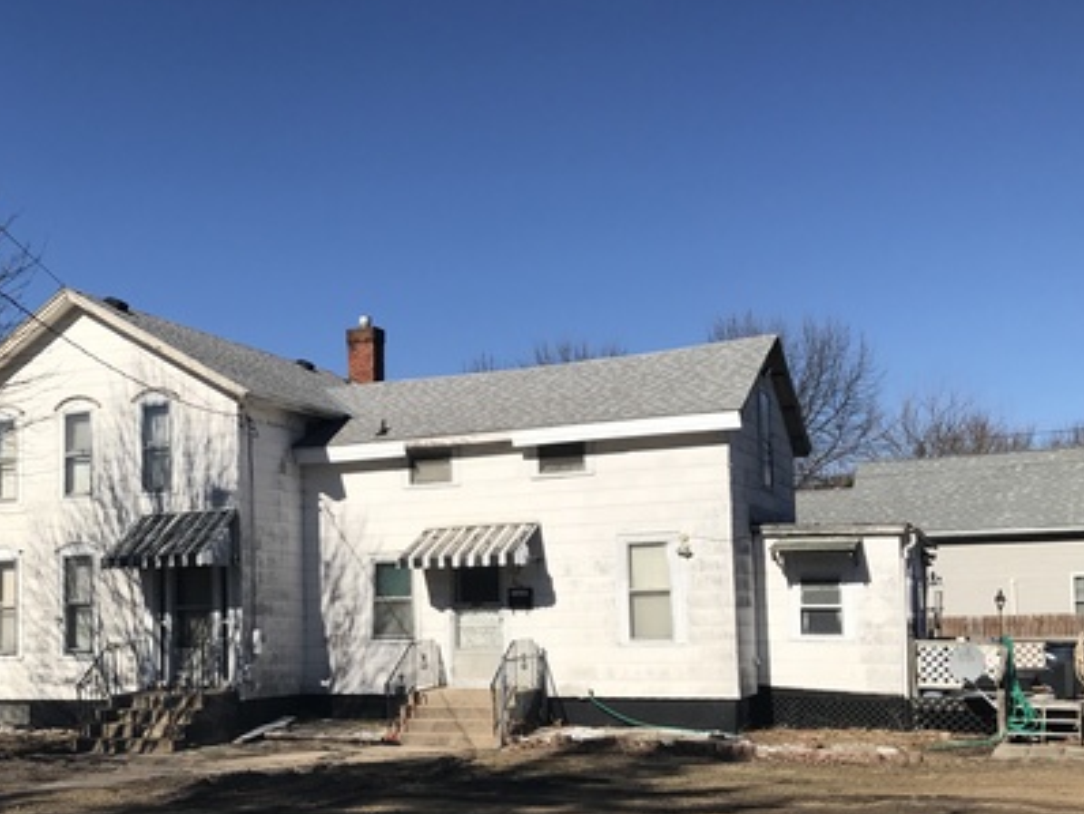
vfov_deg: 31.9
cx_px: 365
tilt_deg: +4.6
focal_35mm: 45
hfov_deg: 41.5
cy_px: 544
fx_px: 1410
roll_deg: +1.0
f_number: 1.8
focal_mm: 3.99
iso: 20
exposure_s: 1/4566
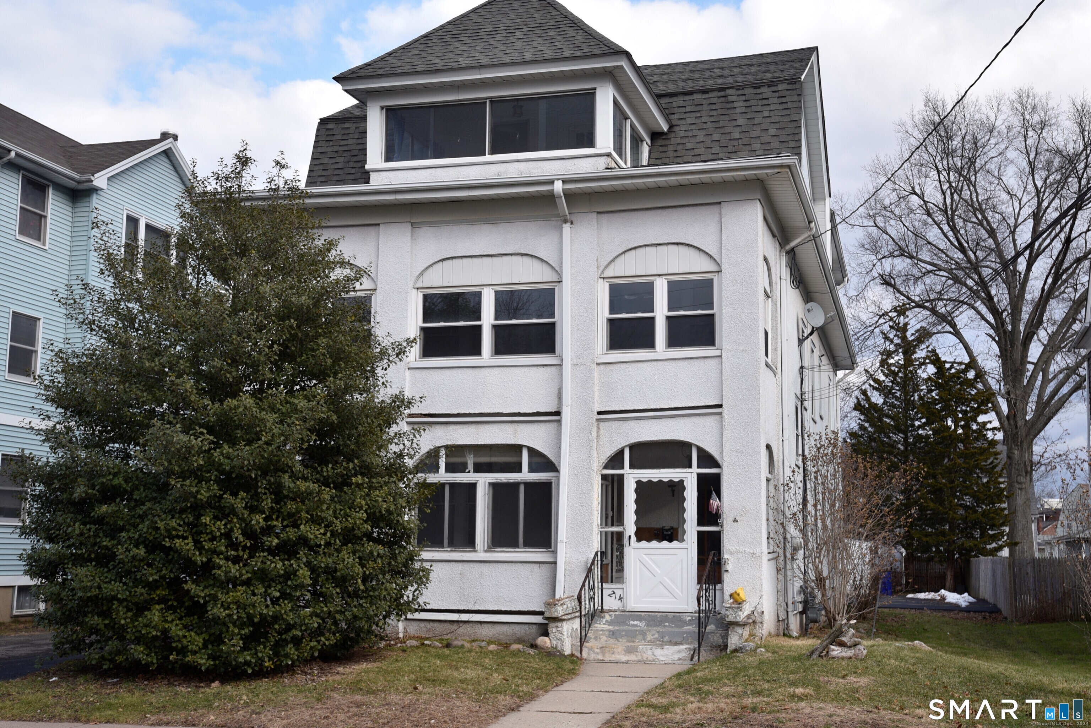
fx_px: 1061
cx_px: 546
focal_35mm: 35
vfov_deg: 37.9
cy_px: 364
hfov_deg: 54.4
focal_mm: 35
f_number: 6.3
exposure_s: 1/160
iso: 100
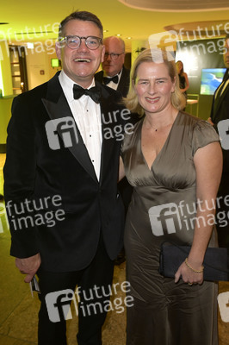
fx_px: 306
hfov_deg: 41.0
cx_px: 114
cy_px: 172
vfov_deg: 58.8
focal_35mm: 32
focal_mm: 32
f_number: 5.6
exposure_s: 1/30
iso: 2500
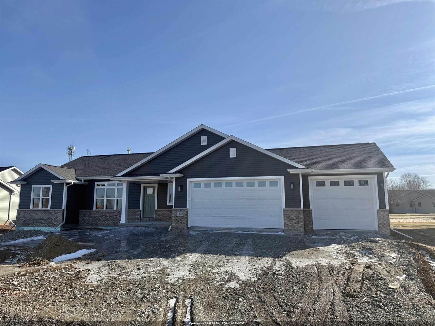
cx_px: 218
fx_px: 302
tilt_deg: +8.5
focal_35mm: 24
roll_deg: -0.1
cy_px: 163
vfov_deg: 56.8
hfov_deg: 71.6
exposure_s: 1/6173
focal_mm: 6.76
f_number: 1.78
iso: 80
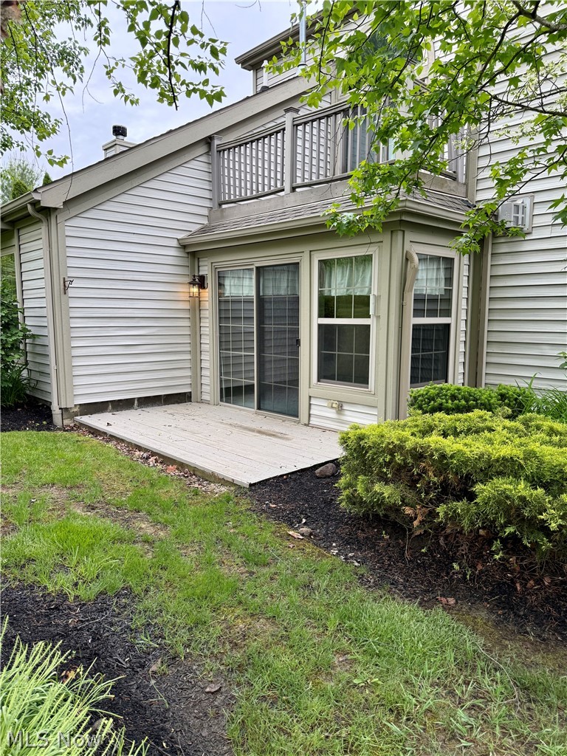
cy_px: 378
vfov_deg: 71.6
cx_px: 284
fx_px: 524
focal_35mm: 24
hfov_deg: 56.8
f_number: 1.78
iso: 100
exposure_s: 1/660
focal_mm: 6.76
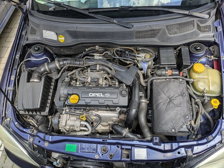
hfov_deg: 69.3
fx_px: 162
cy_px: 84
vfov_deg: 54.9
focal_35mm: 25
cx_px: 112
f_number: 1.89
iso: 60
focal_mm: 5.43
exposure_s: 1/725
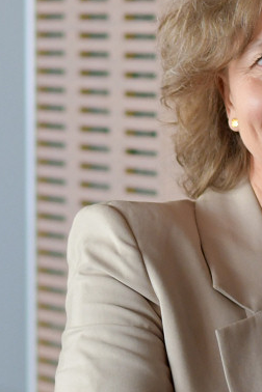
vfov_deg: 6.8
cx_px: 276
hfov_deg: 4.5
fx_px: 3297
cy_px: 254
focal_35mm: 302
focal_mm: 85
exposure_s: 1/250
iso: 1100
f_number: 2.8
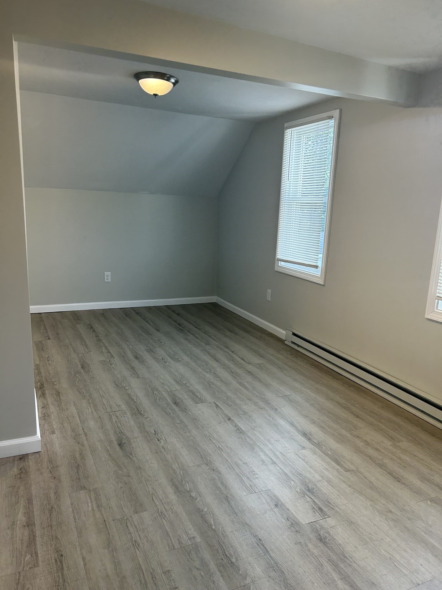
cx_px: 221
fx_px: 443
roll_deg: -2.4
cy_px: 295
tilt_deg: -11.3
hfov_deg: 53.1
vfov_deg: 67.3
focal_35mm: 26
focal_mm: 5.7
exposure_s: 1/120
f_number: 1.5
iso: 50
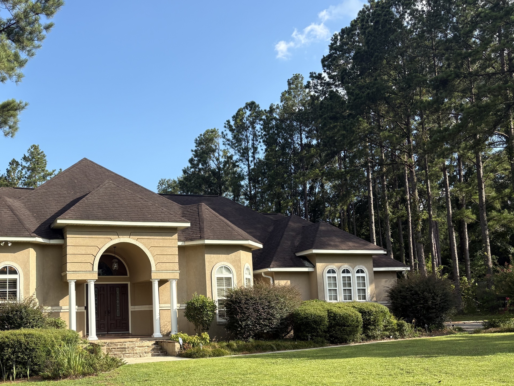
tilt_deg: +6.9
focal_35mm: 39
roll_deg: +1.8
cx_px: 138
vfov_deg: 36.6
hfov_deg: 46.4
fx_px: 579
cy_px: 247
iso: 50
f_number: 1.6
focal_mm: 5.96
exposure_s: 1/1550
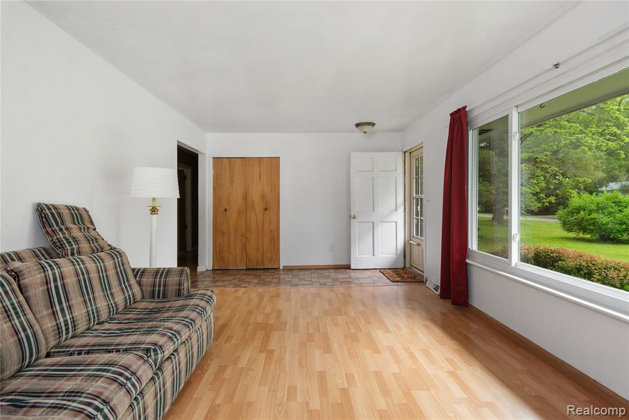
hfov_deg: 93.3
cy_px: 210
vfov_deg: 70.5
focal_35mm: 17
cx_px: 314
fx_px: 297
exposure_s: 1/15
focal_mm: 17
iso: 400
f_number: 9
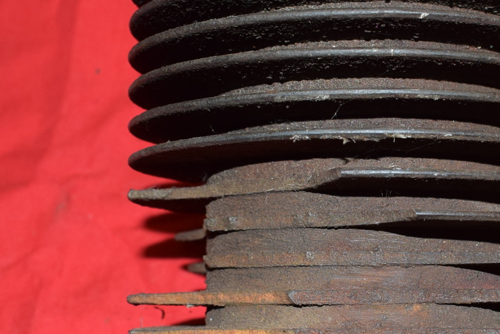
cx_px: 424
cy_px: 226
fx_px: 1237
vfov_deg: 15.3
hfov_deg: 22.4
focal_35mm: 89
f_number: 5
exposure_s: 1/200
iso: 400
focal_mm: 20
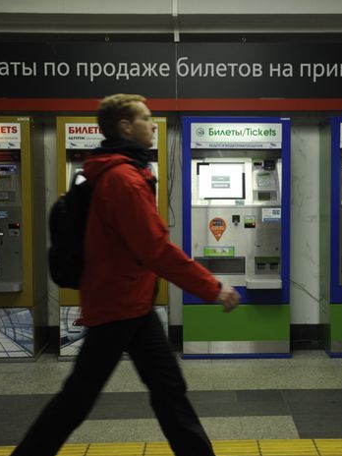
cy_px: 228
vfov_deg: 33.2
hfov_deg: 25.1
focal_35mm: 58
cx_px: 229
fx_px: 764
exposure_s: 1/100
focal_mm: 40
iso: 1000
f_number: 4
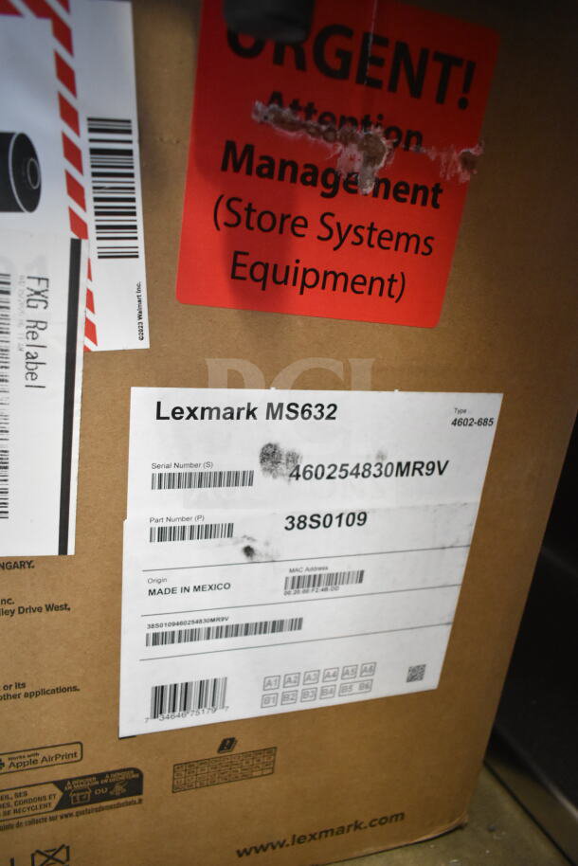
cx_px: 289
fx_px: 650
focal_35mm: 27
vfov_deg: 67.4
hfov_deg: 48.0
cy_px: 433
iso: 2500
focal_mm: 18
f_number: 3.5
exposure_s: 1/30
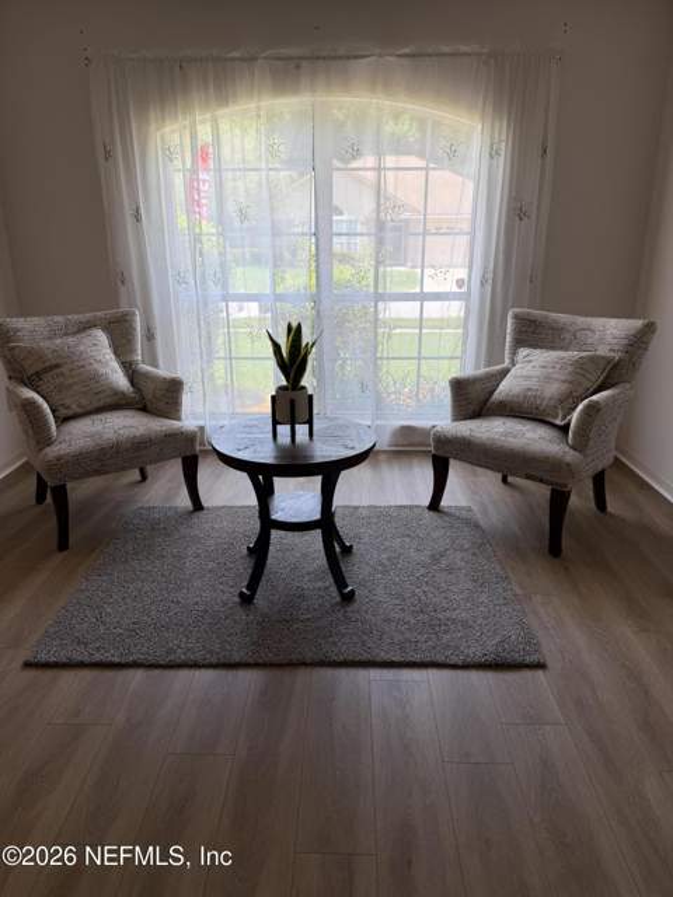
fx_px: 622
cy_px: 448
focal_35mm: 24
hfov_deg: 56.8
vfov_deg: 71.6
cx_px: 336
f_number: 1.78
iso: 64
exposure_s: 1/273
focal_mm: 6.76
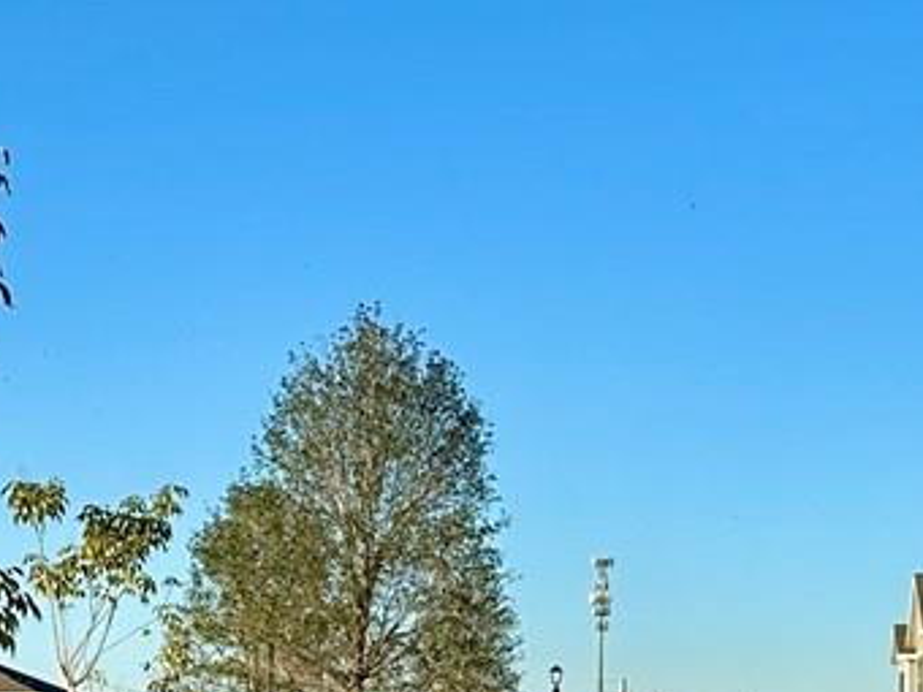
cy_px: 624
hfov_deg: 17.4
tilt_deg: +3.7
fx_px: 3013
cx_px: 565
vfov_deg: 13.0
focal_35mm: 113
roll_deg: -0.2
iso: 80
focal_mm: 6.86
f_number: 1.78
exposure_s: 1/4016
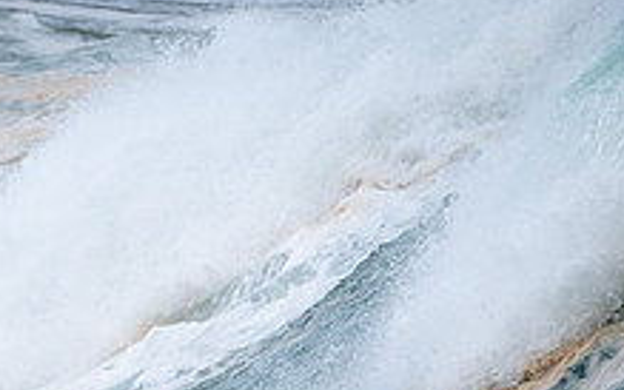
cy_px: 483
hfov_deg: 1.0
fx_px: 34480
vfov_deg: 0.6
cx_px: 279
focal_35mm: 2027
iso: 320
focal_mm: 500
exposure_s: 1/1000
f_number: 5.6
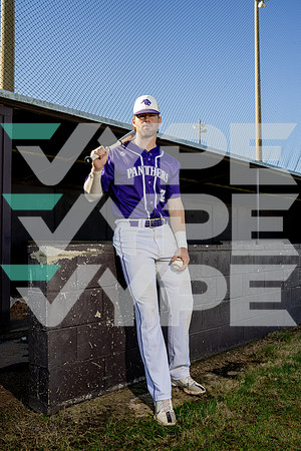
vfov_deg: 54.4
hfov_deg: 37.9
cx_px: 150
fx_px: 439
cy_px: 226
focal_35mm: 35
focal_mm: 35
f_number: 5.6
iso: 80
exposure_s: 1/250
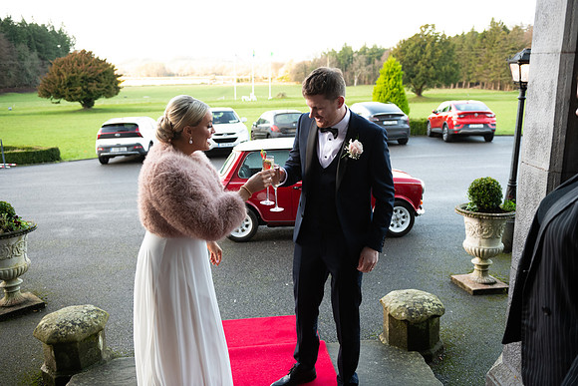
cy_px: 193
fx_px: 514
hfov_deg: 58.7
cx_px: 289
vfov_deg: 41.1
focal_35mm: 32
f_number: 3.5
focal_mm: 32
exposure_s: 1/160
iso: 640
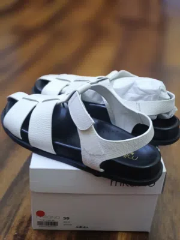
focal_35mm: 47
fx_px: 326
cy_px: 120
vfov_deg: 40.4
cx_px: 90
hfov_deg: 30.9
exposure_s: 1/25
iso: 1250
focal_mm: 7.08
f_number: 1.4
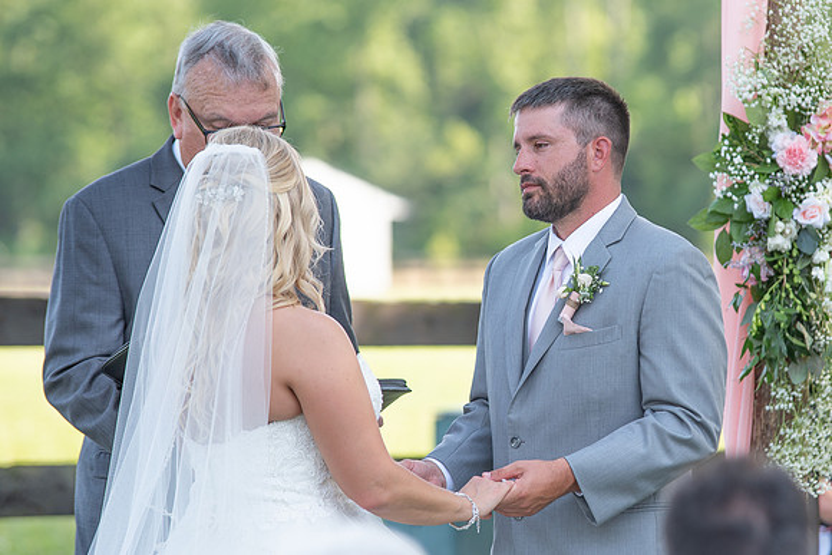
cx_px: 590
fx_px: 6588
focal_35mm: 285
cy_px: 275
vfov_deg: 4.8
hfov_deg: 7.2
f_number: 4
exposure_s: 1/250
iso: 100
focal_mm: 200
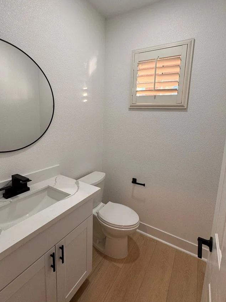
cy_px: 140
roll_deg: -2.3
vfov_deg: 90.9
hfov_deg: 74.6
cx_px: 120
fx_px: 148
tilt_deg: -10.2
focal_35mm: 17
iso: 125
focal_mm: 2.22
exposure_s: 1/120
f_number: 2.2
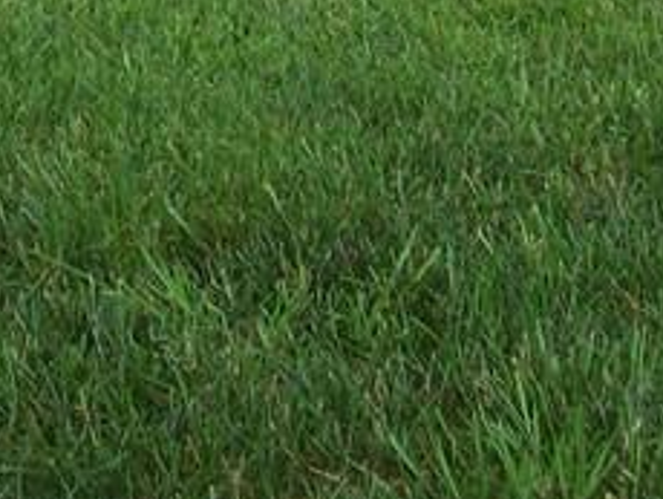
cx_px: -17
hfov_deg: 12.2
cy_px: -519
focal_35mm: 160
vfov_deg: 8.8
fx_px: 3068
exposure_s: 1/178
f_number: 2.7
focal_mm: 6
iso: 80
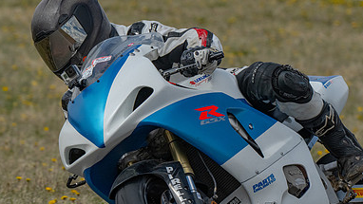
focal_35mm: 955
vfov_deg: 1.3
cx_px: 227
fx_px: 9193
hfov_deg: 2.3
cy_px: 153
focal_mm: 600
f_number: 16
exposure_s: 1/1600
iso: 2000
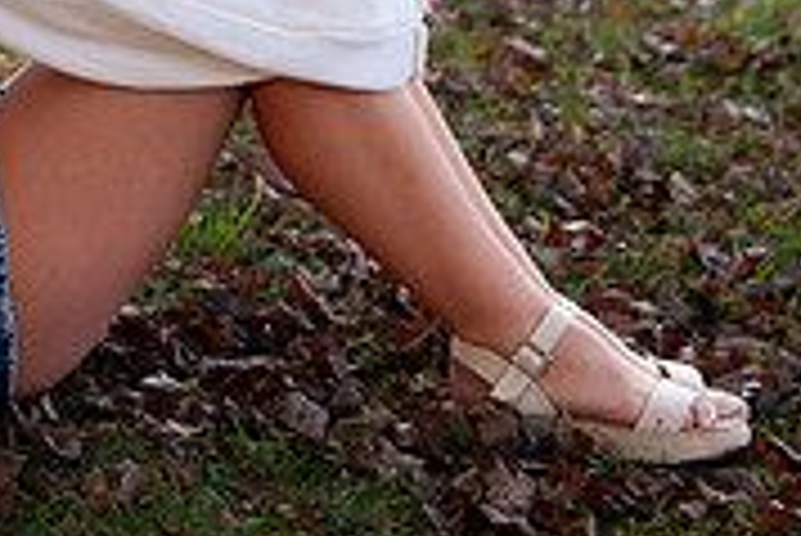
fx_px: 2538
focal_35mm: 114
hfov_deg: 17.7
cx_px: 117
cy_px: -203
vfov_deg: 11.6
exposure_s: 1/800
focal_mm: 35
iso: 100
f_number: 2.8
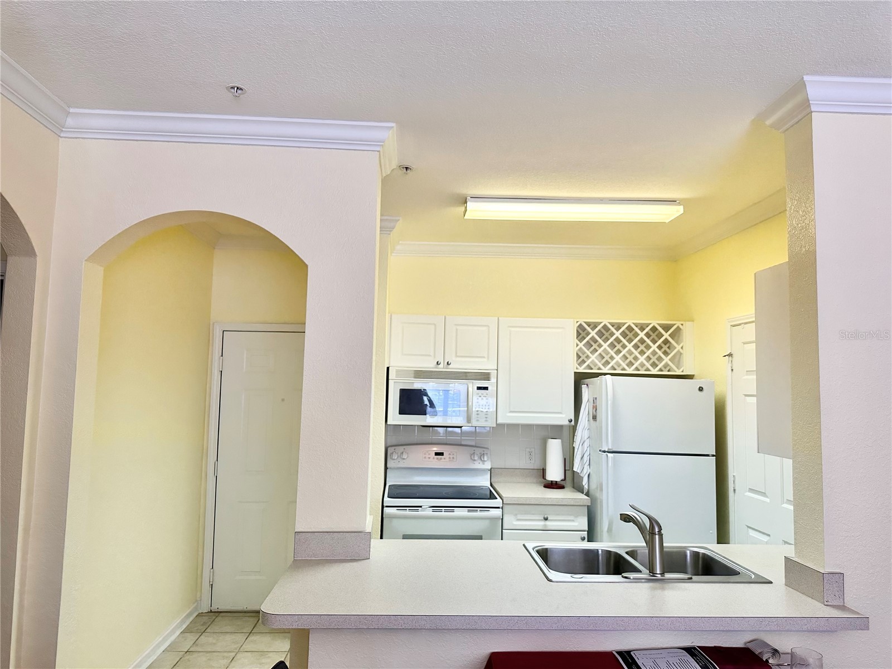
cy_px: 334
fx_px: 618
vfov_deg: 56.8
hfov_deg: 71.6
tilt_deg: +5.4
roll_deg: -1.6
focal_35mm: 24
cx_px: 446
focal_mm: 6.86
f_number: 1.78
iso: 200
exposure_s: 1/120
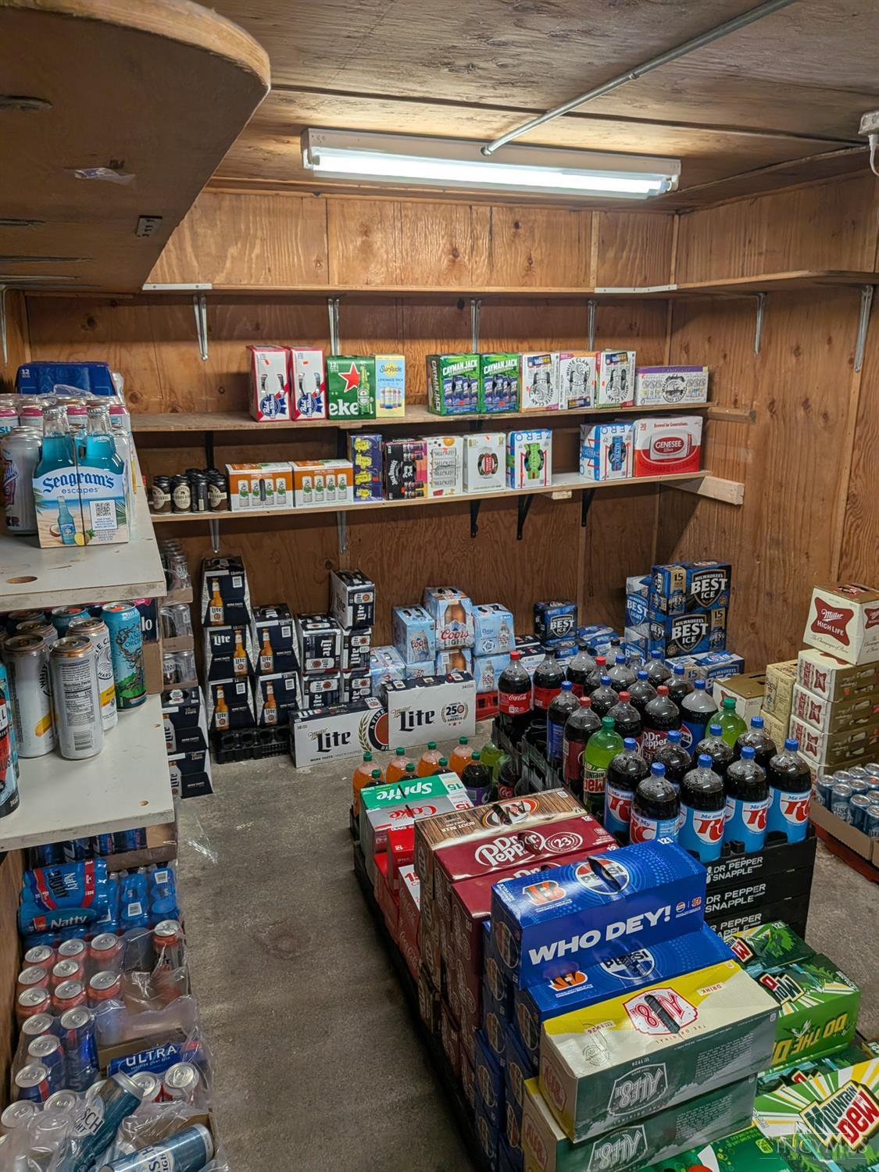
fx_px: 813
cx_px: 440
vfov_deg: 71.6
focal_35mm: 24
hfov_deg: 56.8
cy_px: 586
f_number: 1.7
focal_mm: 4.53
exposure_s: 1/205
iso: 27
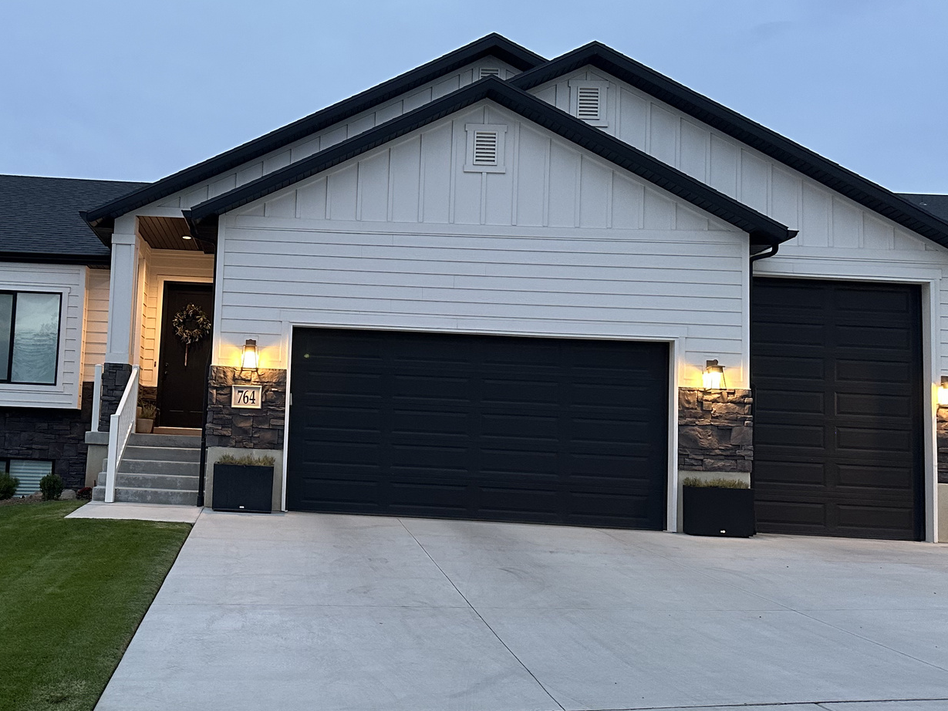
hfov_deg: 45.7
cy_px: 344
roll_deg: -2.6
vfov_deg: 36.0
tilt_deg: +6.2
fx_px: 1096
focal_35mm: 40
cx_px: 283
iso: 400
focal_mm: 6.86
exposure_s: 1/60
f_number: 1.78
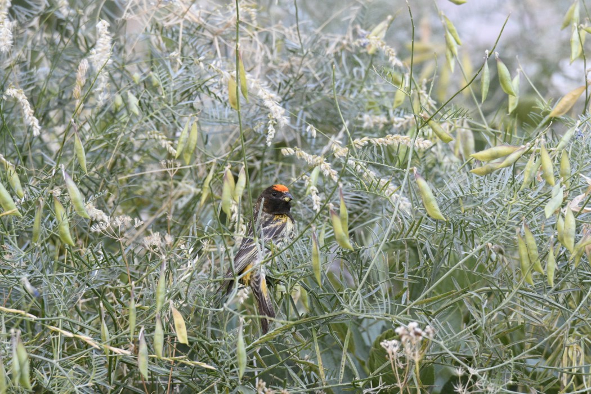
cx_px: 296
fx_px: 14774
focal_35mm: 900
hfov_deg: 2.3
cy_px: 197
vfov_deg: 1.5
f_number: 9
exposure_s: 1/400
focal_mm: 600
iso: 3200
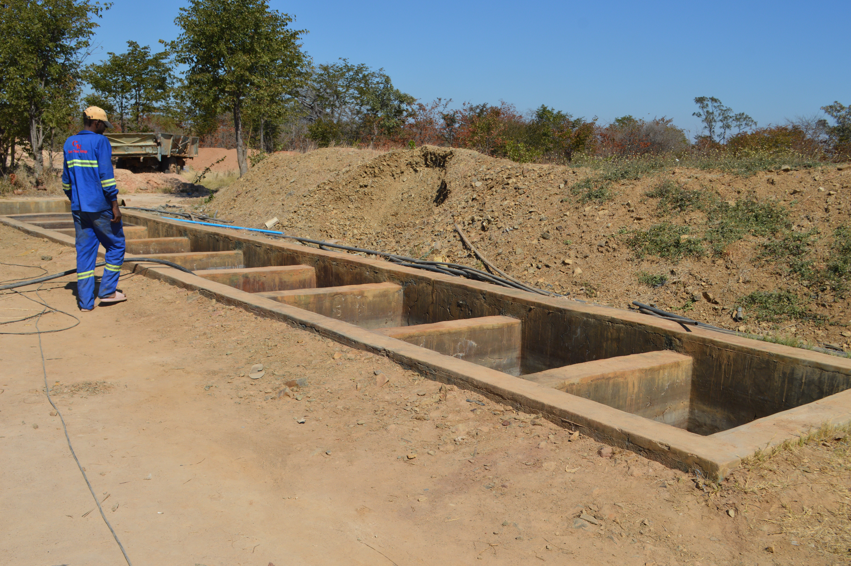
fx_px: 850
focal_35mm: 36
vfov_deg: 36.8
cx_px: 426
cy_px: 283
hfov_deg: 53.2
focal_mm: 24
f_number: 8
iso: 100
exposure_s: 1/250
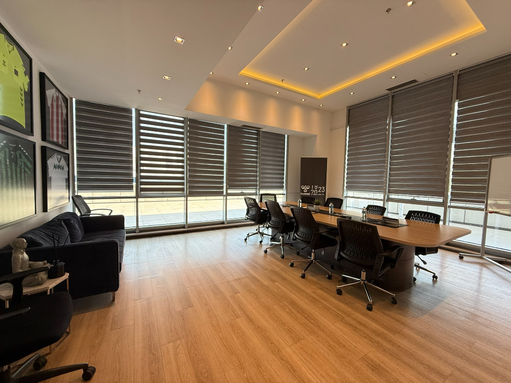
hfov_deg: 102.1
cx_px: 256
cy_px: 192
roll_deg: -1.3
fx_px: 207
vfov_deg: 85.7
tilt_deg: -2.5
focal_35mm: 14
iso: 125
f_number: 2.2
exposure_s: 1/99
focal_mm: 2.22
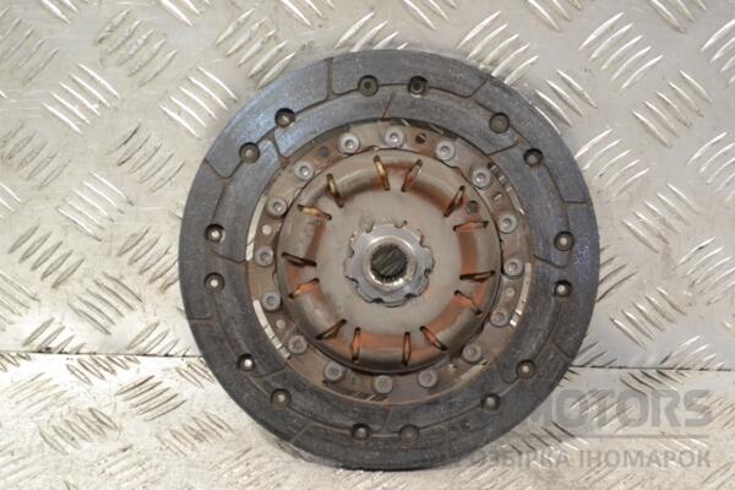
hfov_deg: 29.2
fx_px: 1409
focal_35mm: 69
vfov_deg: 19.7
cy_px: 245
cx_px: 368
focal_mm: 46
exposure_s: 1/160
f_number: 6.3
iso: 3200
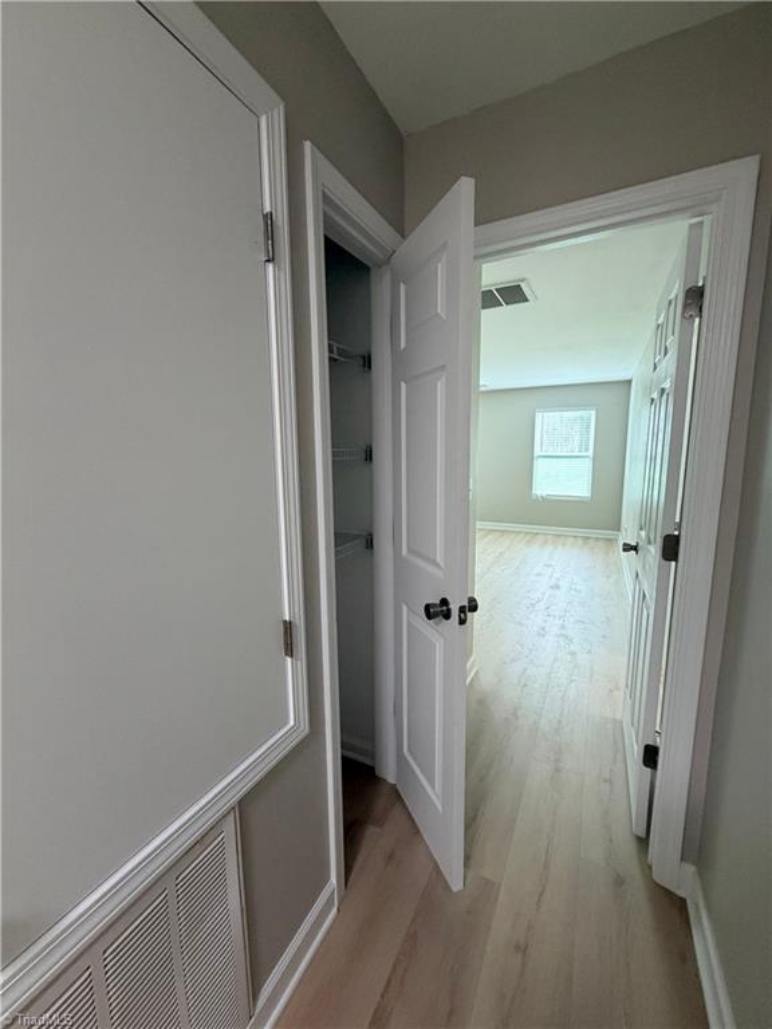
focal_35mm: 14
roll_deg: +0.5
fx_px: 416
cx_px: 386
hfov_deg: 85.7
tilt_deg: -8.6
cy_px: 514
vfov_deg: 102.1
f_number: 2.2
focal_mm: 2.22
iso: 250
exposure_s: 1/60
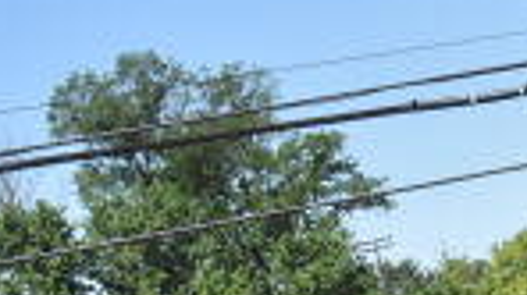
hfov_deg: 10.7
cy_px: 698
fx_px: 2627
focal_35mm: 188
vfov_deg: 6.2
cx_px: 951
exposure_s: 1/1000
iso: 1600
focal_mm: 29
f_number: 16
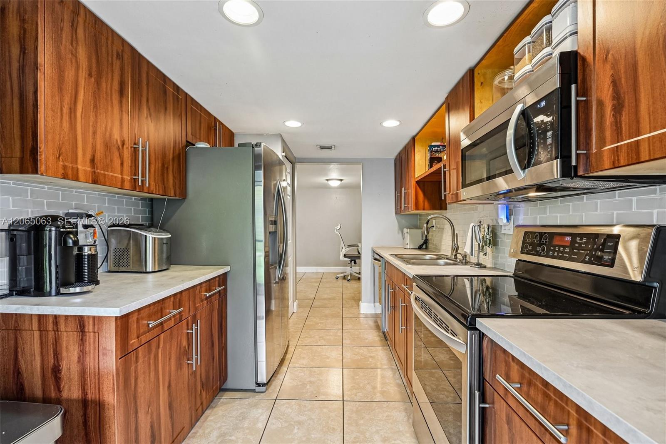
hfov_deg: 96.7
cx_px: 333
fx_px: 296
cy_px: 222
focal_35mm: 16
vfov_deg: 73.7
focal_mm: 16
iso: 400
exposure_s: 1/4
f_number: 8
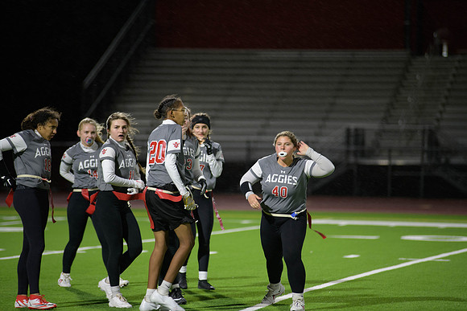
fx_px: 2595
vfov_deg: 6.9
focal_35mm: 200
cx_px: 234
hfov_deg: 10.3
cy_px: 156
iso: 1100
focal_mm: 200
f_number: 2.8
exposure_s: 1/200
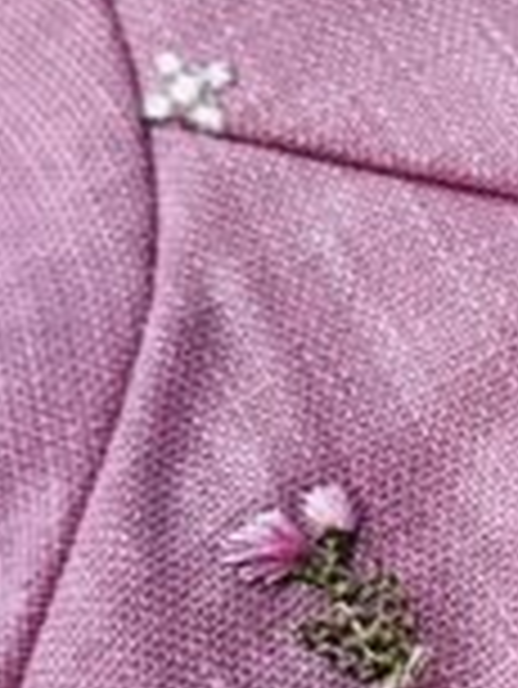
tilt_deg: -69.0
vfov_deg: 10.5
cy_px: 405
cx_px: 1203
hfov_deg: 7.4
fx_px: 3746
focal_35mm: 188
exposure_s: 1/1157
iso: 80
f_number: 1.78
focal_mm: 6.86
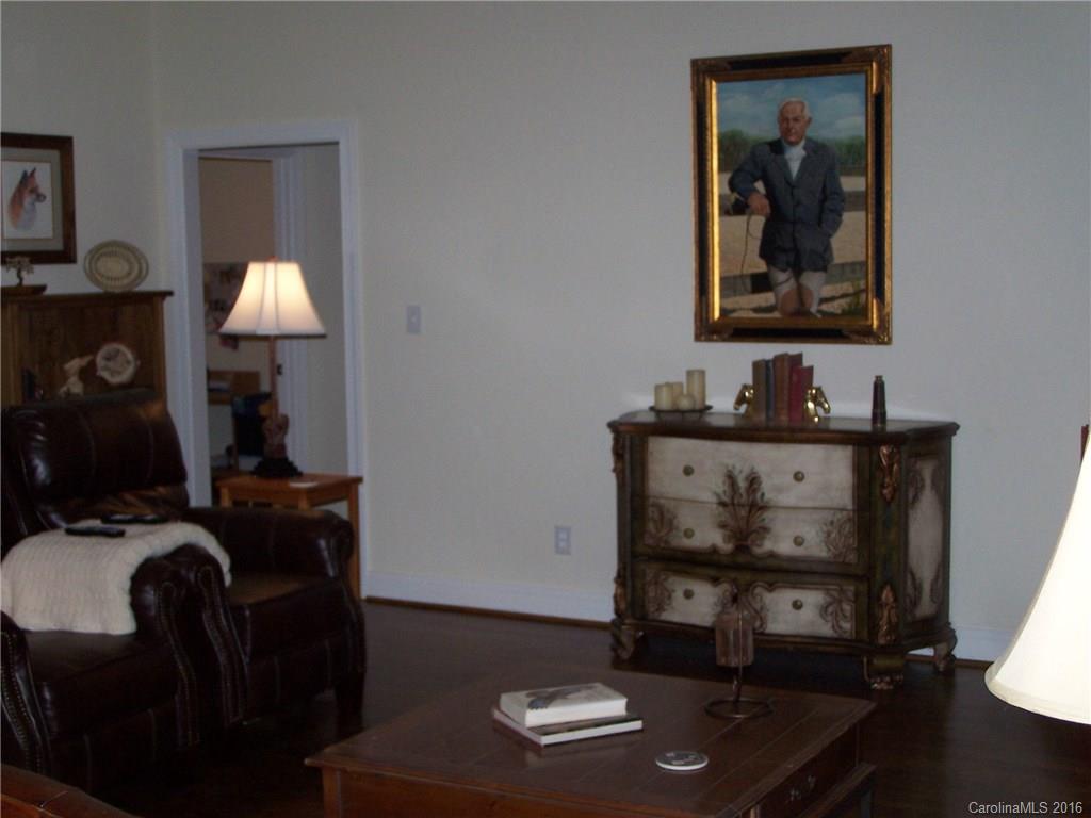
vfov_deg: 26.1
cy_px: 409
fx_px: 1765
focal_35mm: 56
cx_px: 546
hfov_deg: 34.3
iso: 140
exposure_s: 1/60
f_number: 3.1
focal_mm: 9.3
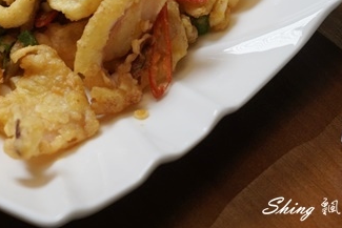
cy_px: -45
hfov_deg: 11.1
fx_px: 1730
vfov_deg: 7.5
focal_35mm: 182
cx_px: -37
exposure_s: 1/160
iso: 800
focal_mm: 74
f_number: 6.3
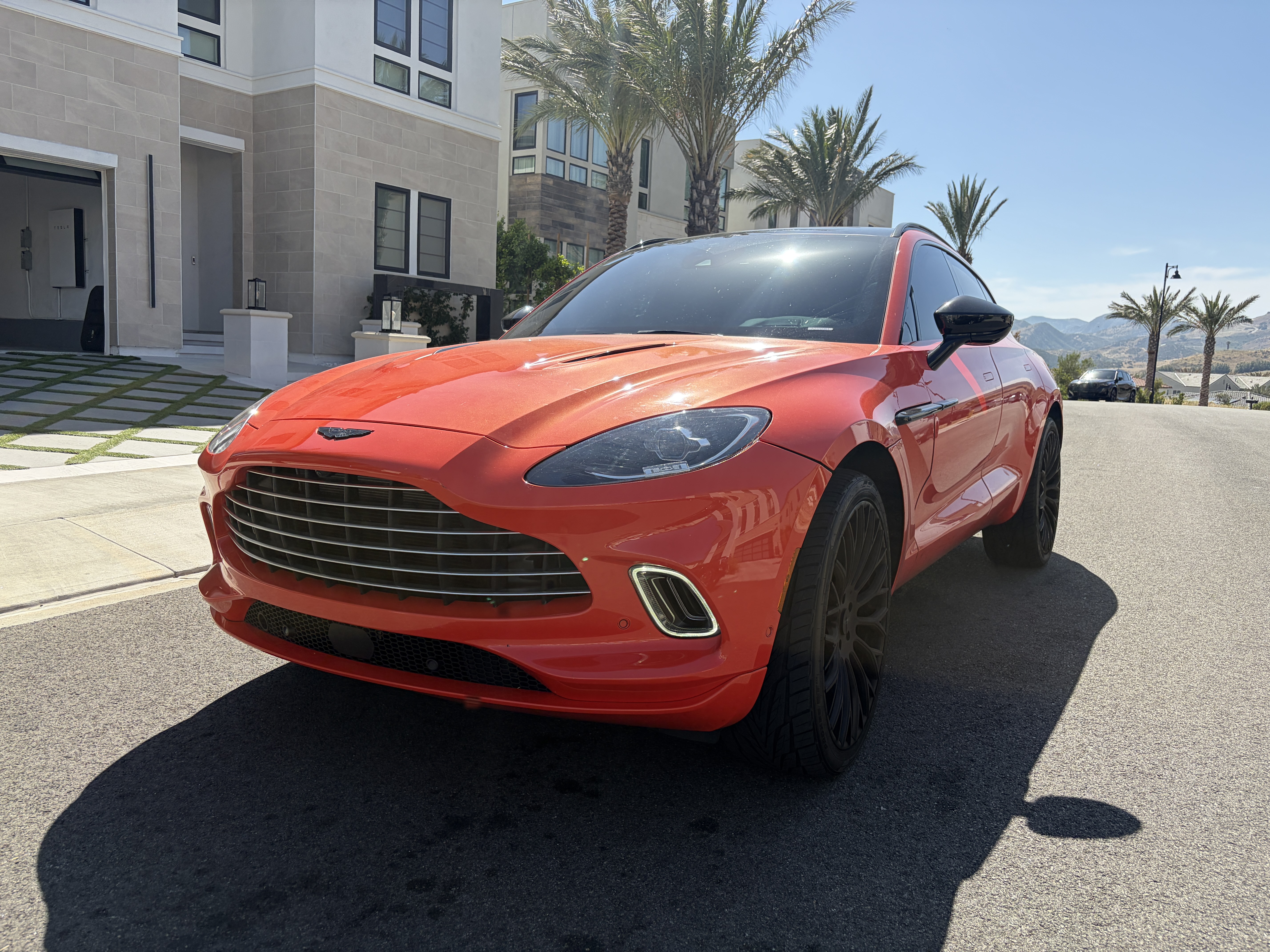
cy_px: 476
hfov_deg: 67.3
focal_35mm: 26
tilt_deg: -6.9
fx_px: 954
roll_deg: -3.0
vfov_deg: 53.1
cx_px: 635
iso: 50
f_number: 1.6
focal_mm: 5.96
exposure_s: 1/2865
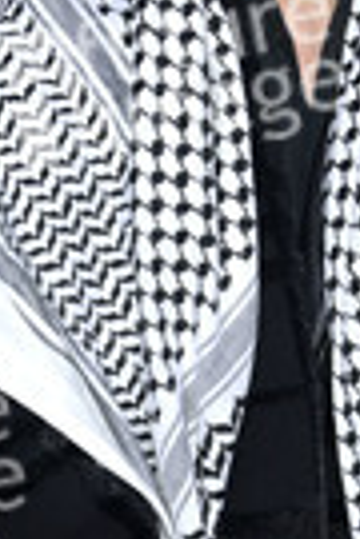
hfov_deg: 6.6
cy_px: 287
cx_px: 256
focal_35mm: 207
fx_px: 3105
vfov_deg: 9.9
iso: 1000
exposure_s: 1/250
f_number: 5.6
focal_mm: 70
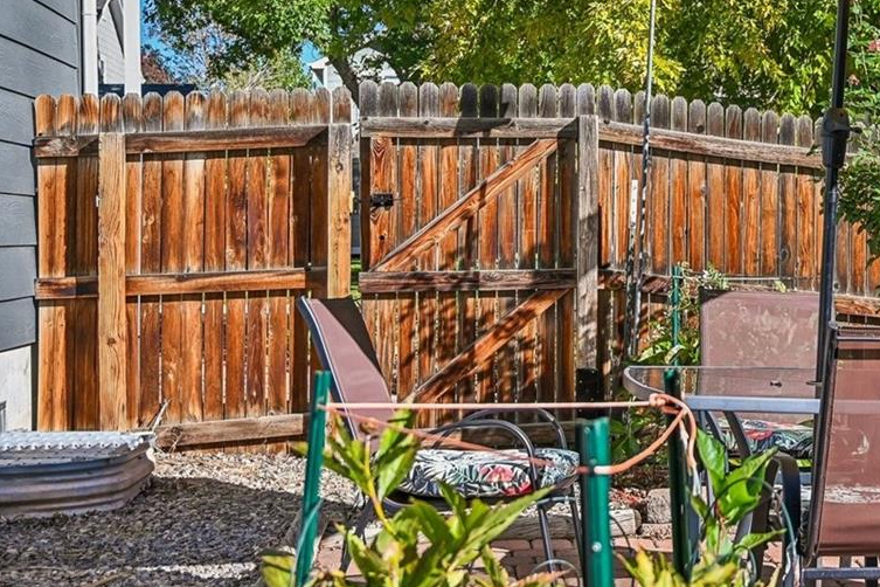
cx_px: 874
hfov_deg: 27.6
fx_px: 1688
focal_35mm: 69
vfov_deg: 19.6
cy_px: 185
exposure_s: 1/2500
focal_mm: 32.5
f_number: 4
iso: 400
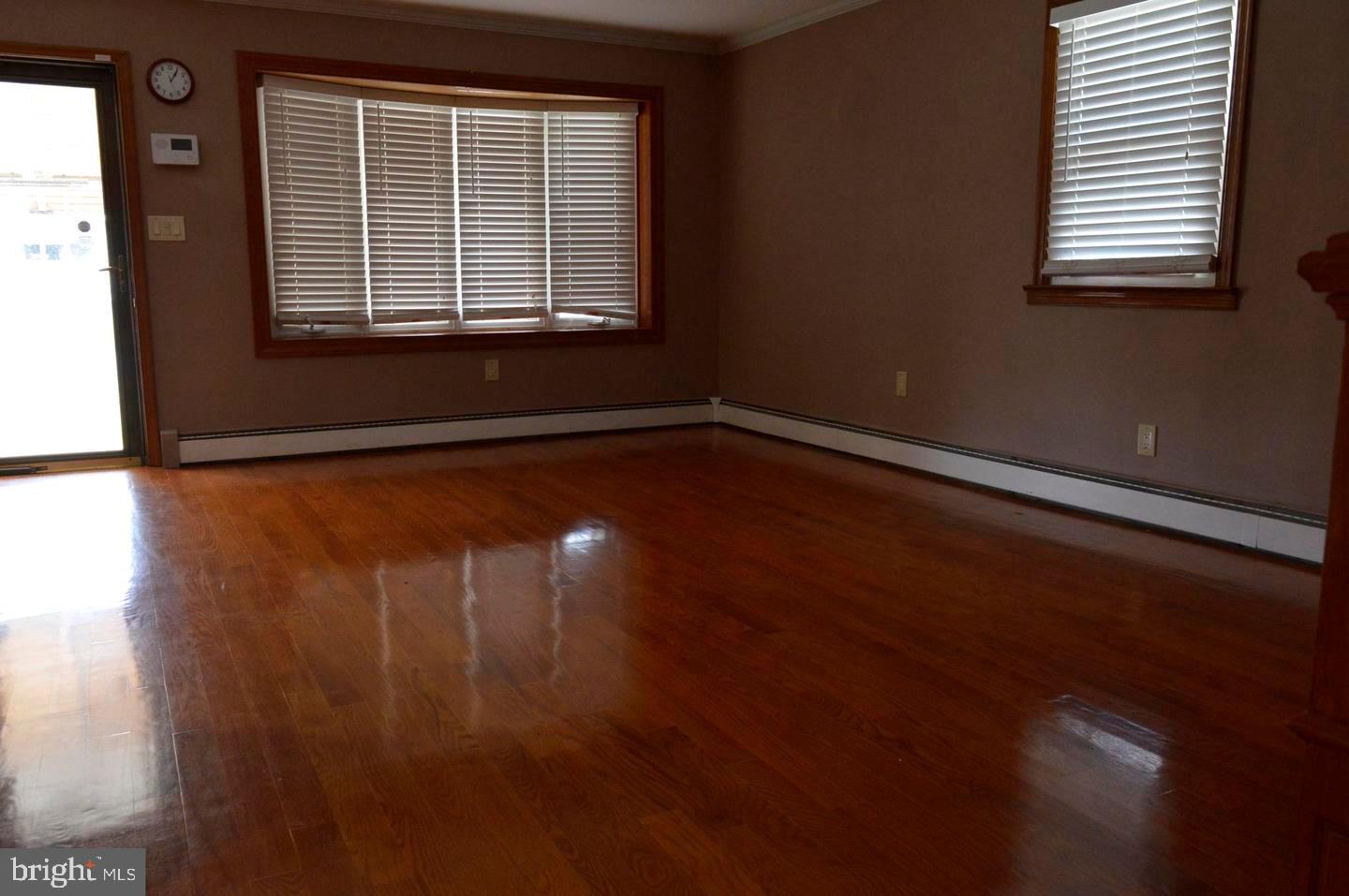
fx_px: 1011
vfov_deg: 47.8
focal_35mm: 27
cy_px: 448
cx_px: 674
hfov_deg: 67.4
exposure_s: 1/100
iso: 1600
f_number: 7.1
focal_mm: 18
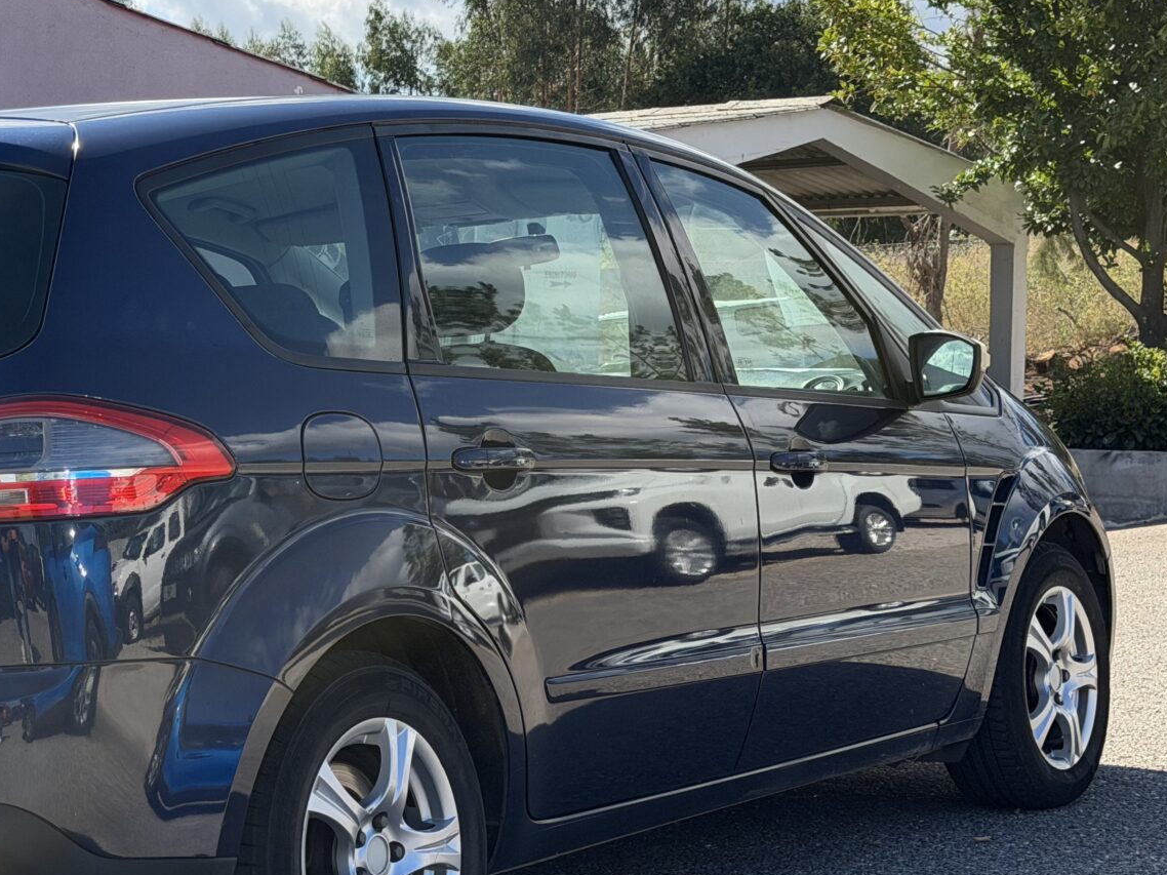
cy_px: 495
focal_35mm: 81
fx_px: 2730
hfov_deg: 23.8
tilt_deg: -2.0
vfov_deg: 18.2
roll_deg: -2.3
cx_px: 251
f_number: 1.78
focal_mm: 6.76
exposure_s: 1/1754
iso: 80
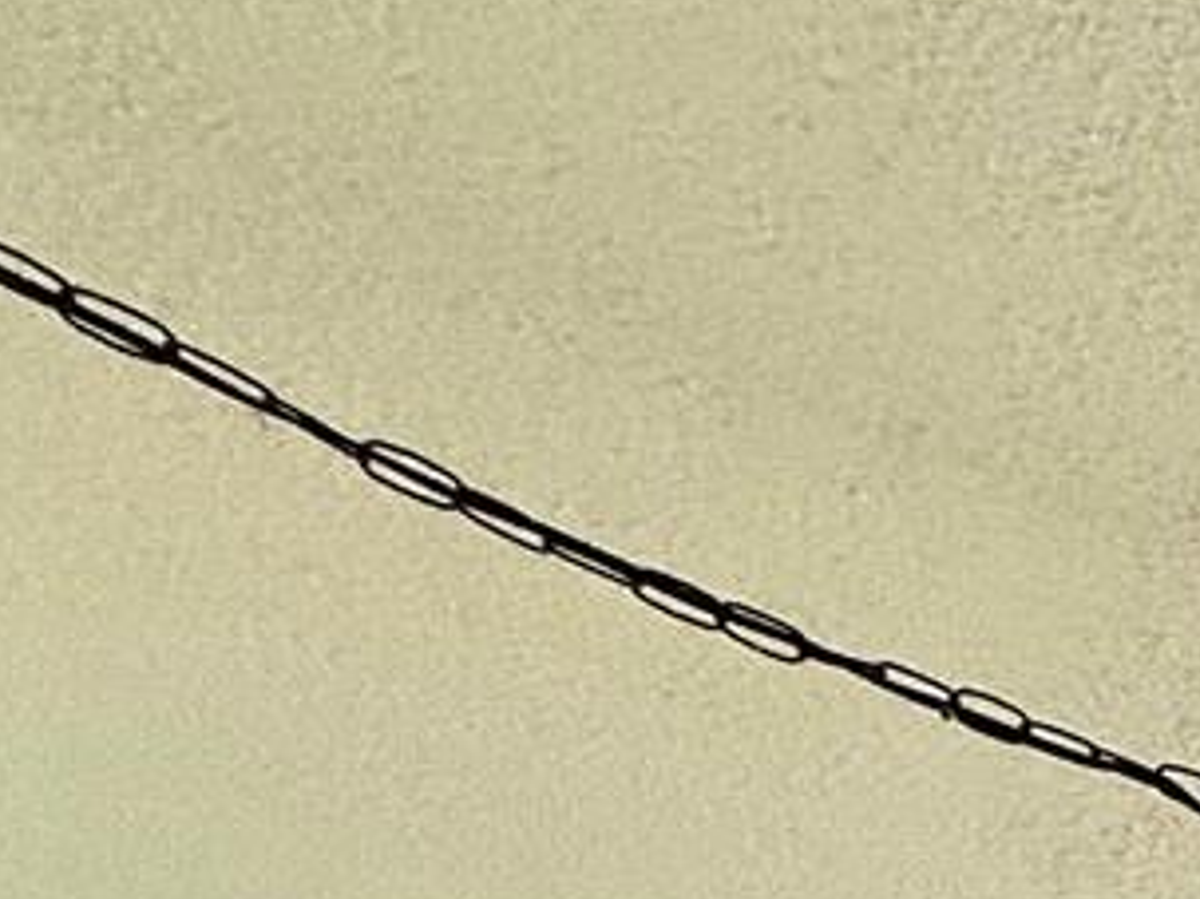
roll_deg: +0.0
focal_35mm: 74
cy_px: 2190
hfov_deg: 15.0
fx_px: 2564
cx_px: 2895
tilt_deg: -2.1
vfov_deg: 13.8
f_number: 2.2
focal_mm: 2.22
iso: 50
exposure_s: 1/458
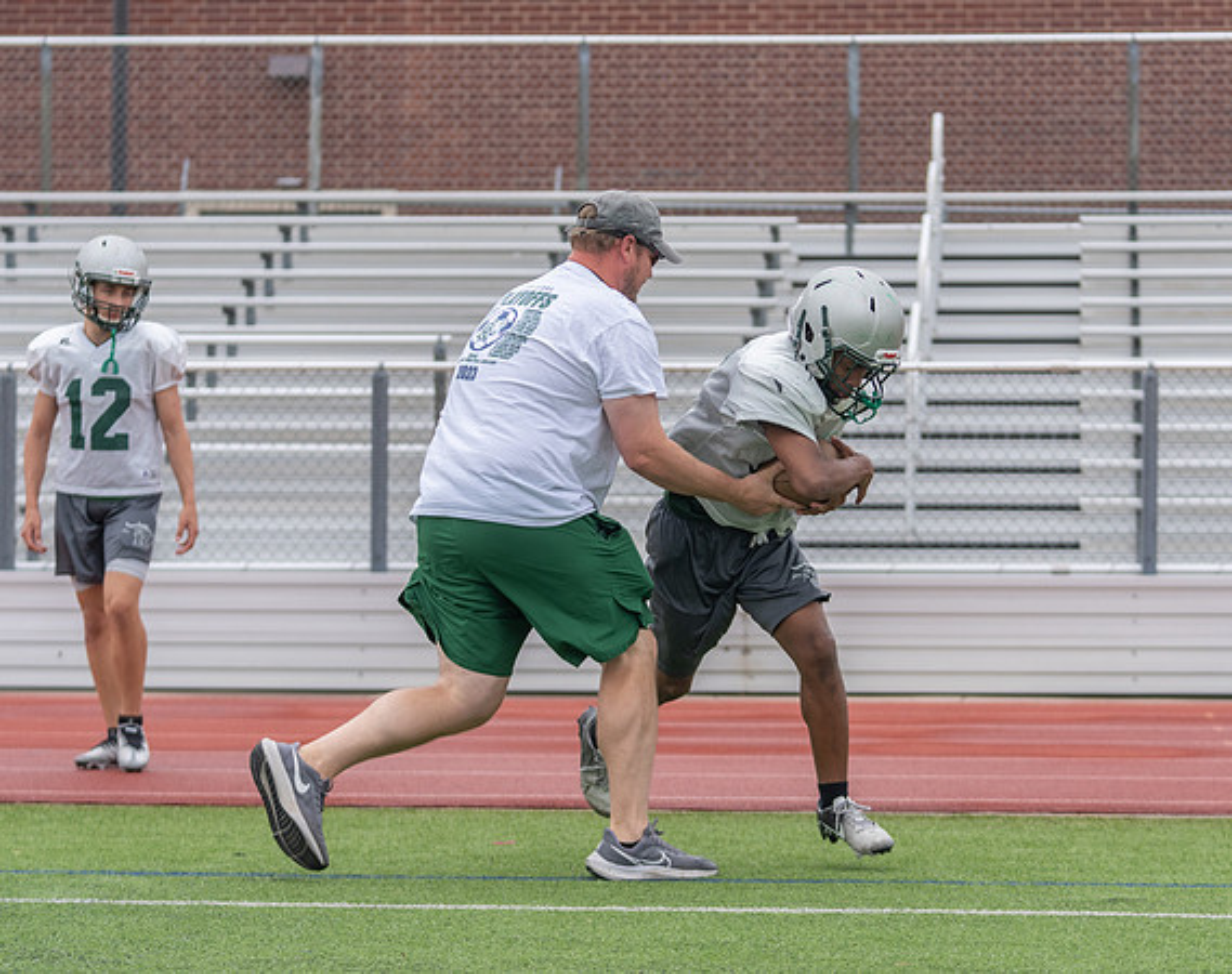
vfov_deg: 13.0
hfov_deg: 16.4
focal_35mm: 118
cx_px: 723
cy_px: 420
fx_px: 4270
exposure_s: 1/1250
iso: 160
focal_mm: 78
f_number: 2.8
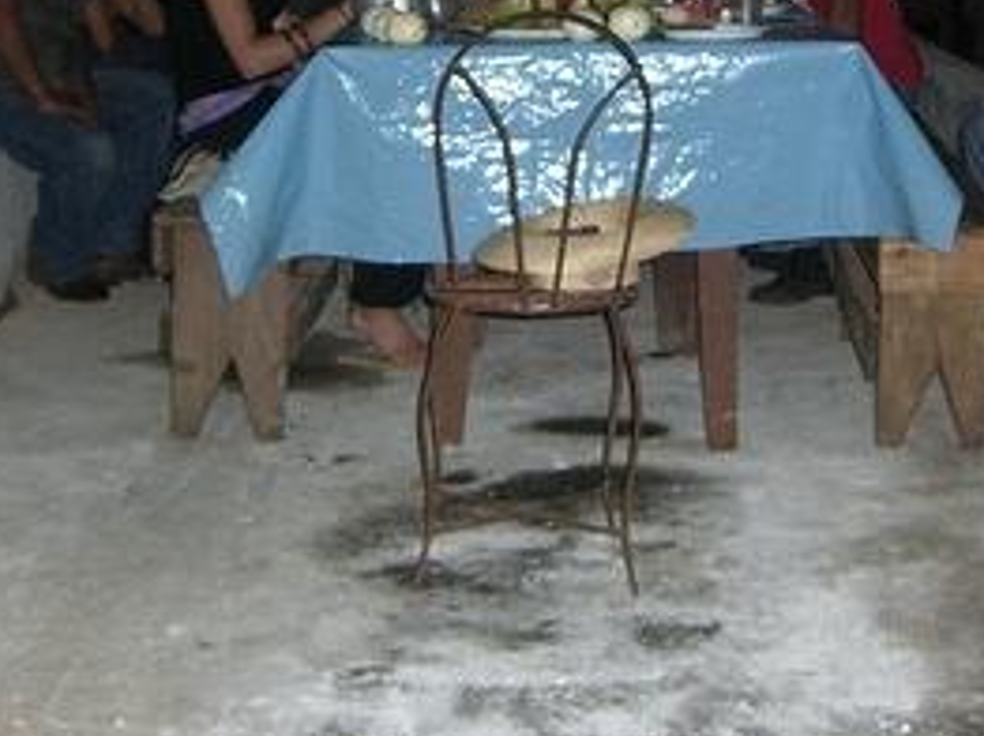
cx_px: 578
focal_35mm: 93
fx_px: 2641
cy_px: -49
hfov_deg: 21.1
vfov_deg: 15.5
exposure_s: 1/60
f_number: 2.8
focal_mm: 7.9
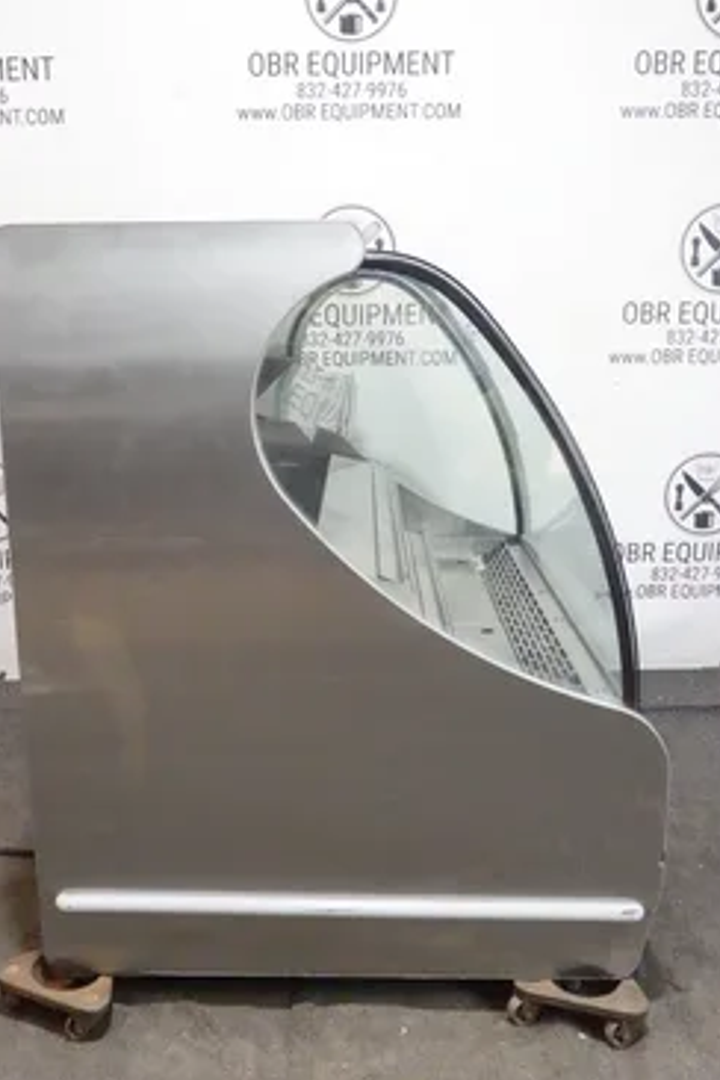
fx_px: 1050
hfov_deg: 37.8
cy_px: 519
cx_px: 344
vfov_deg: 54.4
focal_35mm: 35
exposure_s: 1/25
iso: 6400
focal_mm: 12.01
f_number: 10
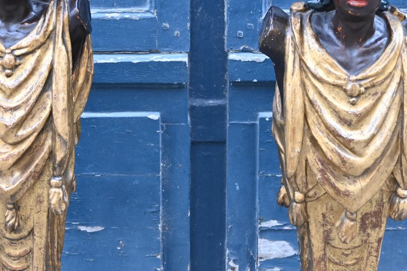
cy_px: 96
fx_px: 941
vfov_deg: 16.4
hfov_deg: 24.4
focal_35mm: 83
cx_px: 173
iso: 400
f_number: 4
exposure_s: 1/125
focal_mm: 32.5
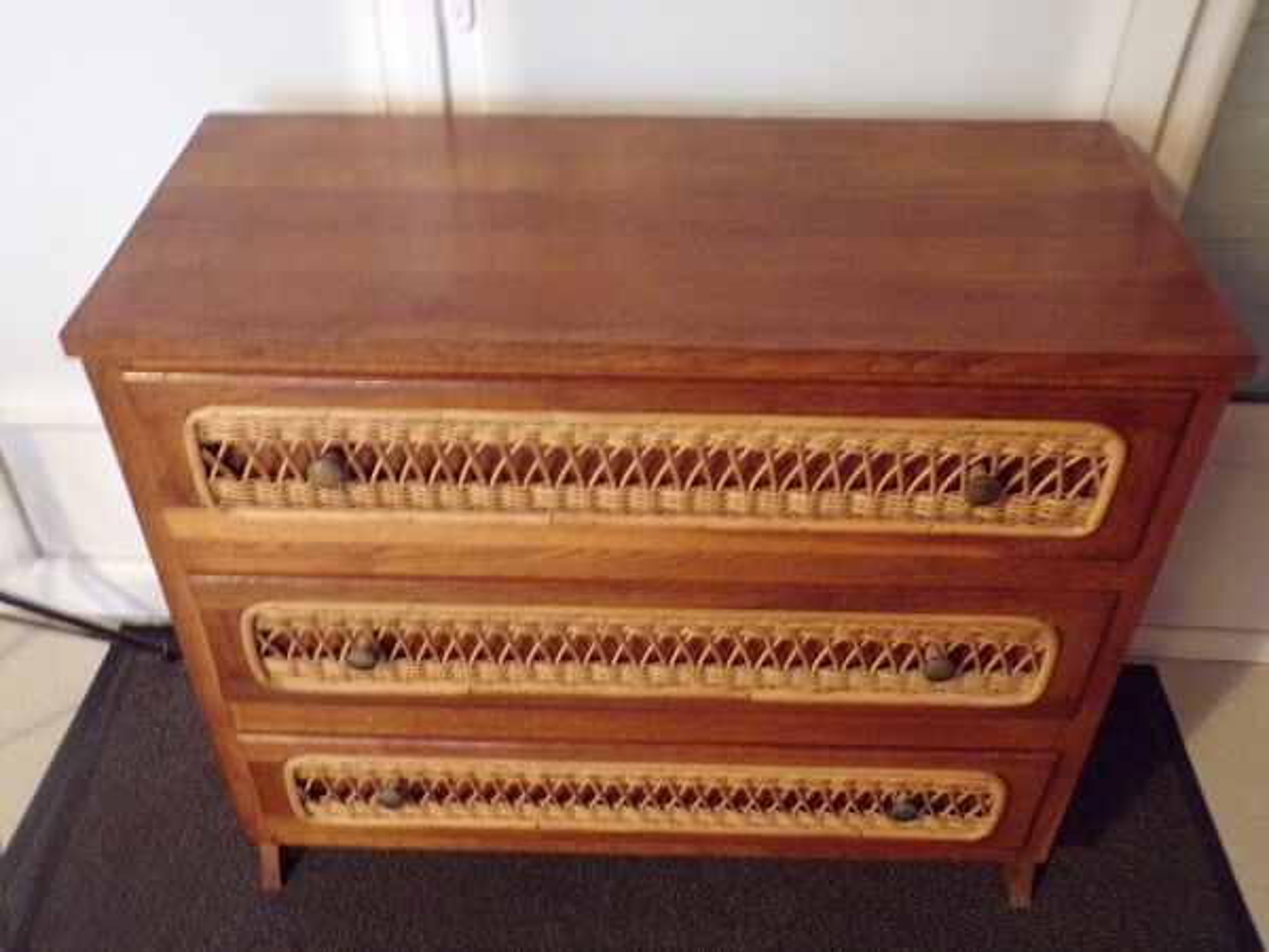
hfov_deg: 56.8
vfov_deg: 44.2
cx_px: 634
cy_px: 476
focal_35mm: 32
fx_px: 1173
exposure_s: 1/6
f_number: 3.2
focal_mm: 5.8
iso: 800
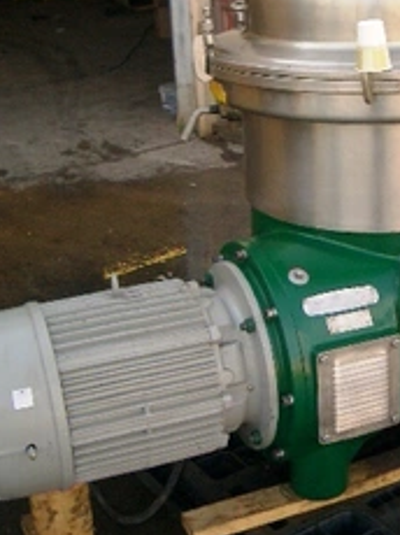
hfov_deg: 23.8
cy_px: 149
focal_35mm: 61
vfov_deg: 31.3
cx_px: 293
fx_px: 942
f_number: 2.6
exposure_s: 1/250
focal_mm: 5.8
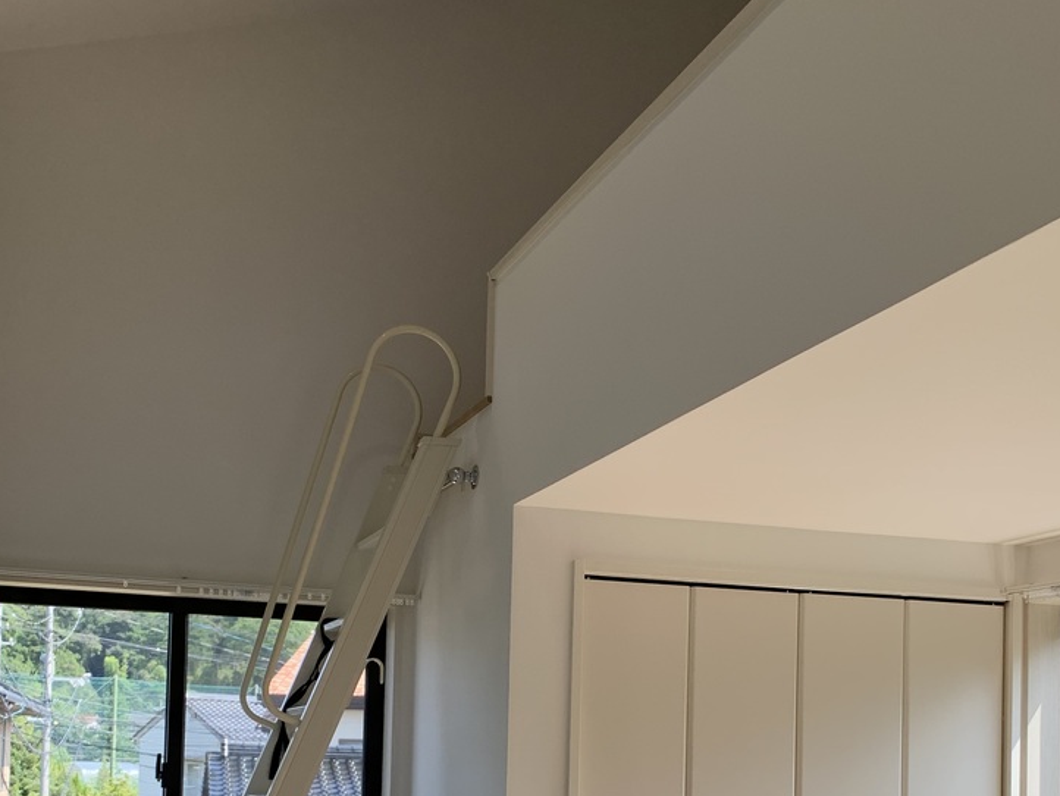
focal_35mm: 48
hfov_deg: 39.6
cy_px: 726
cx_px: 530
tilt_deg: +3.4
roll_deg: -1.6
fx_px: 1470
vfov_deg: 29.0
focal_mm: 4.25
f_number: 1.8
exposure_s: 1/270
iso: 25
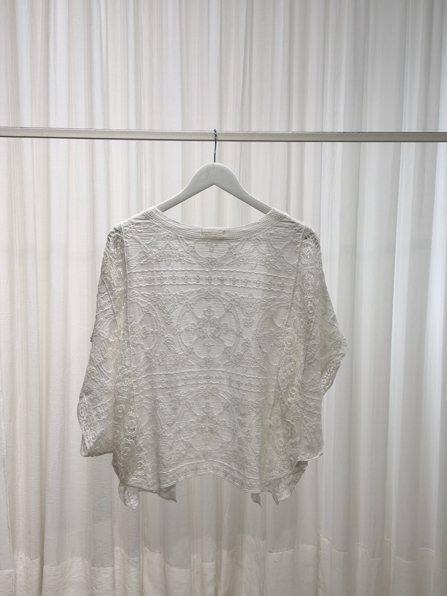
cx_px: 224
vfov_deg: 39.7
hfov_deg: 30.3
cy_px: 298
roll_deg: -0.7
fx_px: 826
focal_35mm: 48
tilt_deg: -6.6
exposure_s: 1/121
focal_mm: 6.93
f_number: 1.8
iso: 64
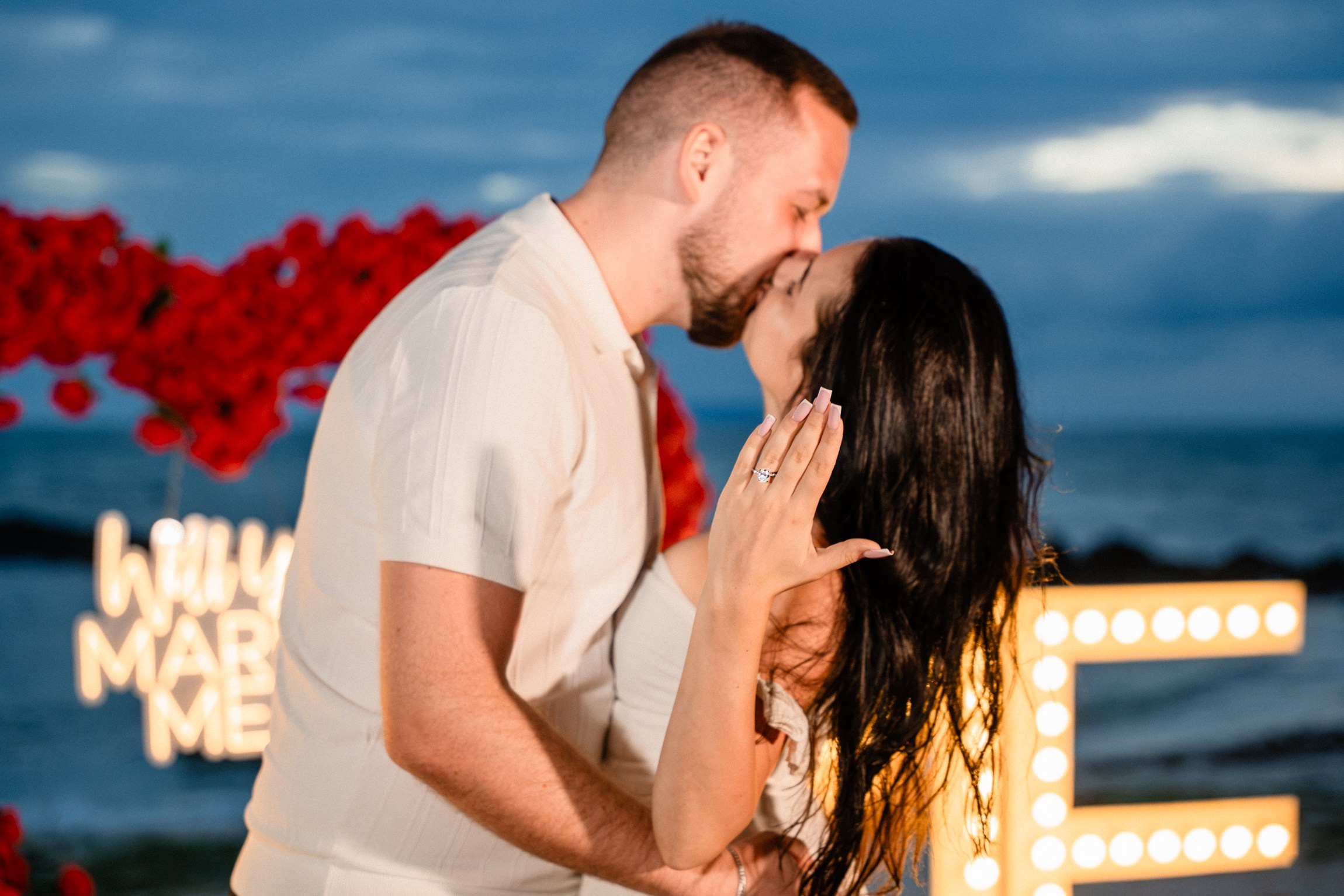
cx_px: 672
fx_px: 2733
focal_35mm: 73
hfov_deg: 27.6
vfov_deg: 18.6
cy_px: 448
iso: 1600
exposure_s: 1/250
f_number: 2.8
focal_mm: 70
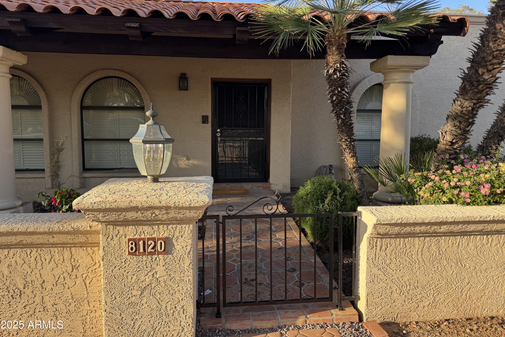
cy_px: 152
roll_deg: -0.8
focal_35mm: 25
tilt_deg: -5.3
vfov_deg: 51.2
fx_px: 351
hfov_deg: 71.5
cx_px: 252
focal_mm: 6.76
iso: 80
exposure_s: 1/995
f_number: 1.78
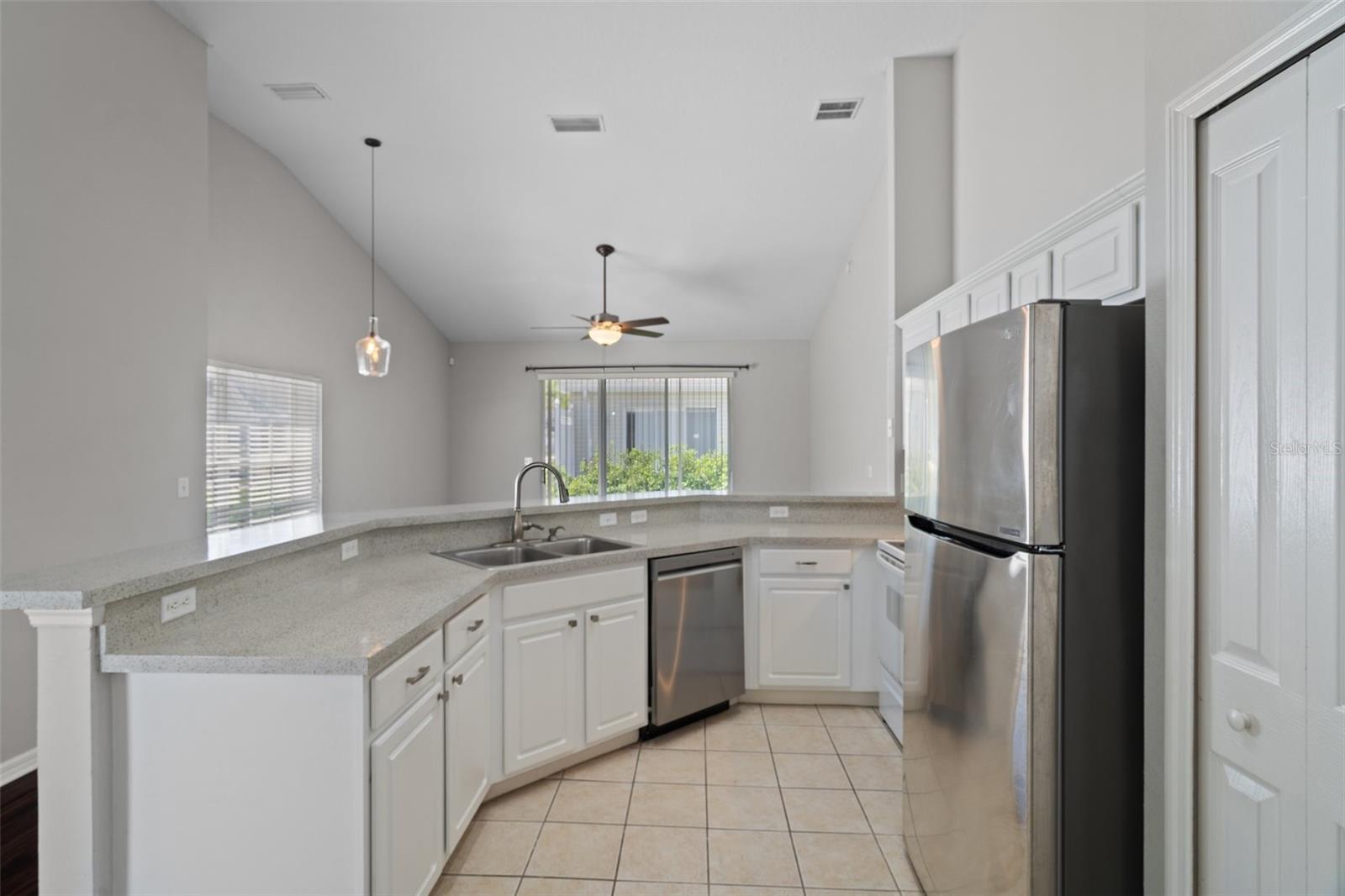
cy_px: 448
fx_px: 635
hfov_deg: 93.3
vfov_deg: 70.4
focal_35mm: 17
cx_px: 672
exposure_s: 1/1.25
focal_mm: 17
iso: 320
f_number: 9
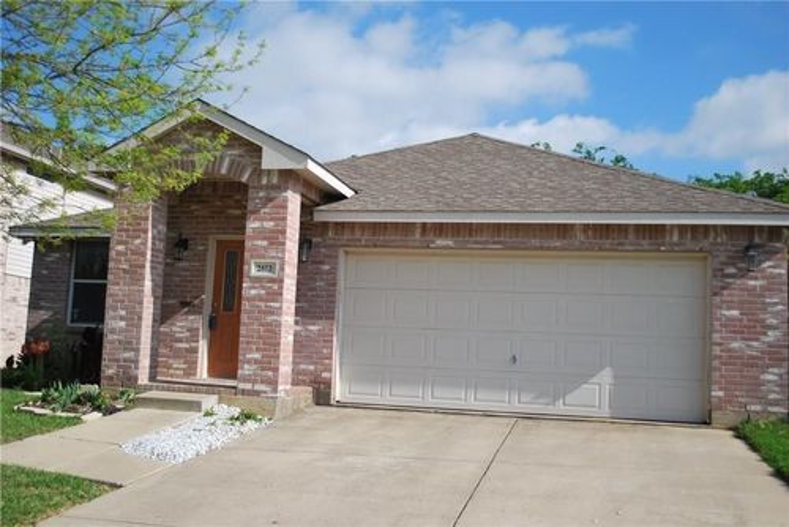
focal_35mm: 39
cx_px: 394
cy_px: 264
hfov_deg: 49.5
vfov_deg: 34.3
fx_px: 855
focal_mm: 26
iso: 100
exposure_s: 1/1000
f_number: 4.2
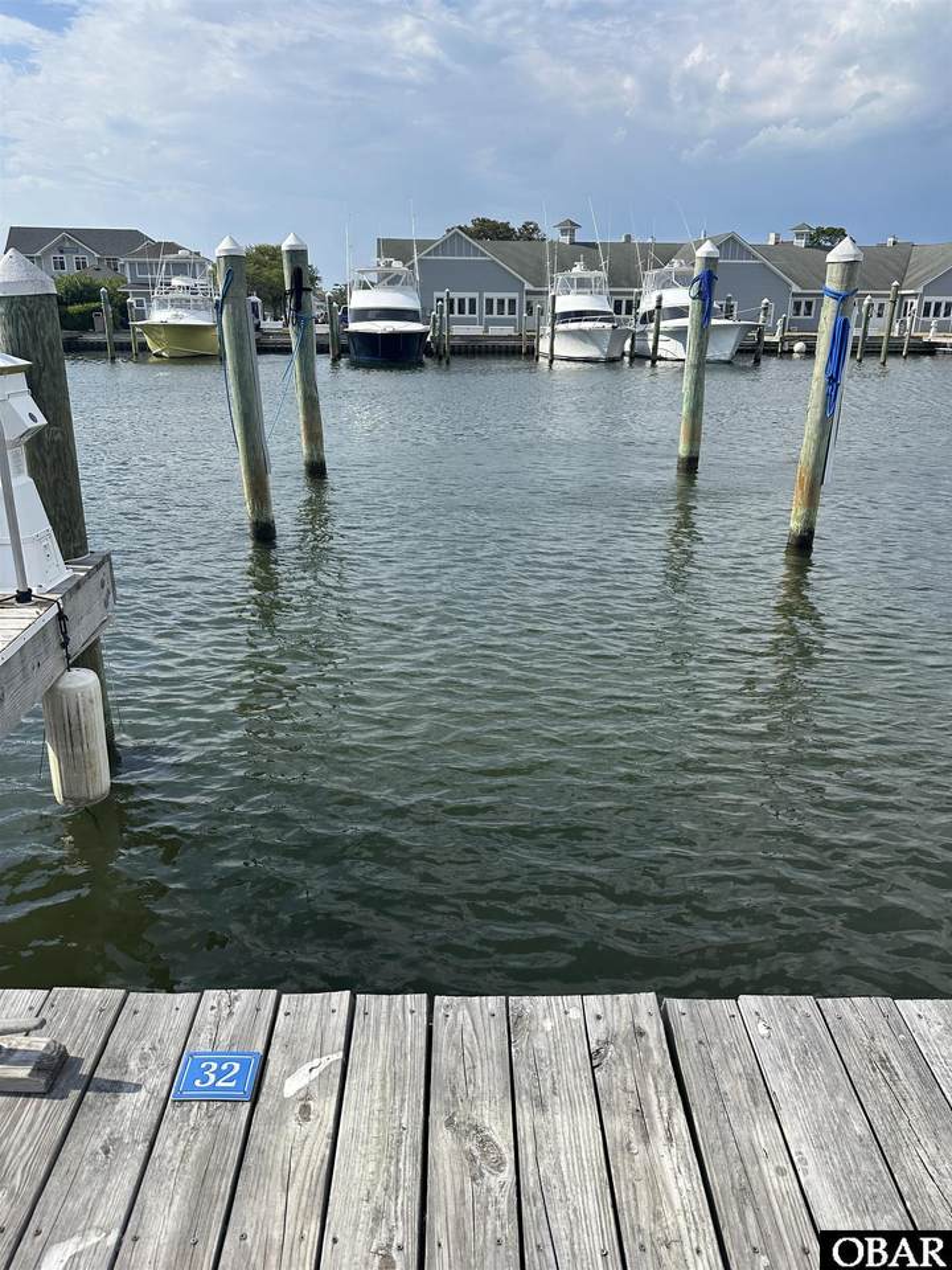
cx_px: 476
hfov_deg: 56.8
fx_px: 880
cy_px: 635
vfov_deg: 71.6
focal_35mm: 24
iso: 80
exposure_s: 1/5000
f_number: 1.78
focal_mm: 6.86
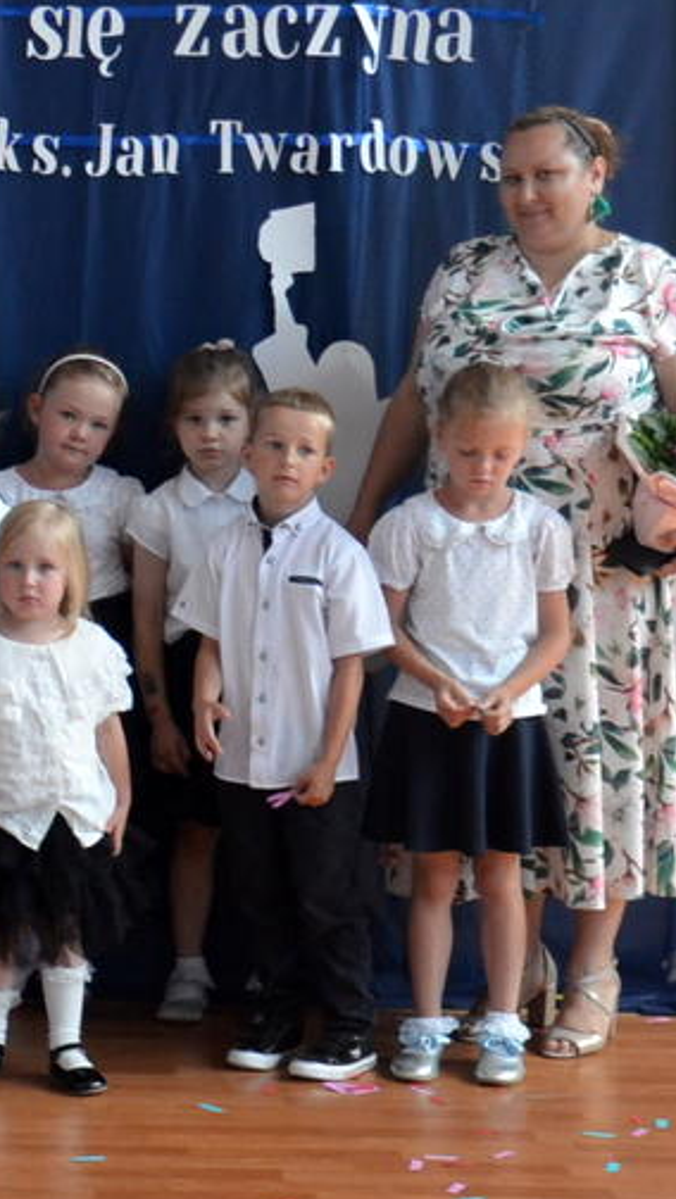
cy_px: 615
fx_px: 2641
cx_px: -388
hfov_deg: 13.6
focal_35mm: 83
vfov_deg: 25.6
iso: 800
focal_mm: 26
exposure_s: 1/100
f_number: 4
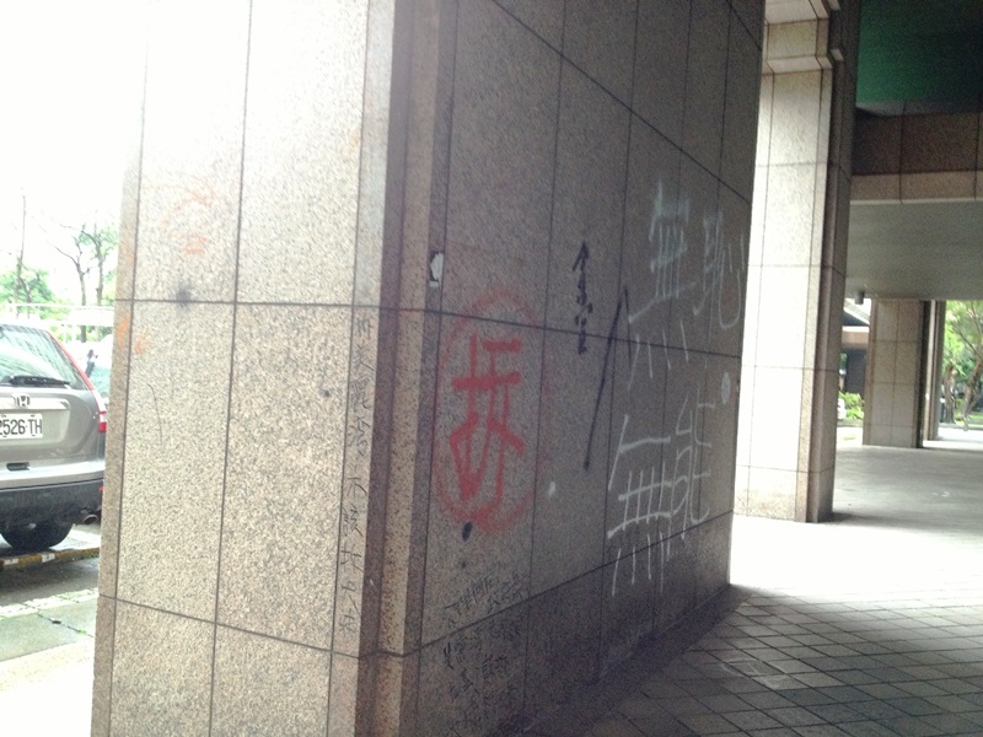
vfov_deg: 40.7
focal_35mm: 35
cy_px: 368
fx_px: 994
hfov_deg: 52.6
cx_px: 492
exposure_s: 1/20
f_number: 2.4
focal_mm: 4.28
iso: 200
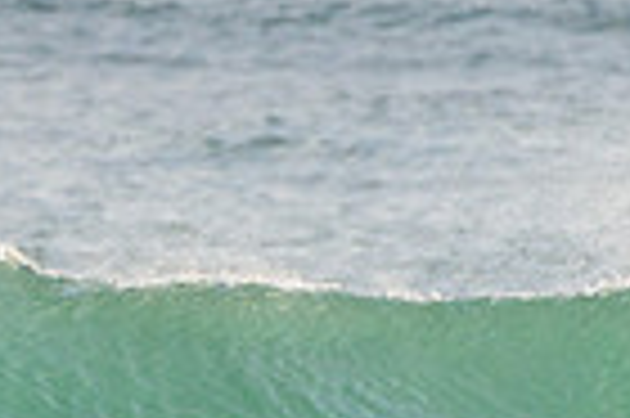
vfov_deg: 0.5
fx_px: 44433
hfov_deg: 0.8
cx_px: -149
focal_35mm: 2542
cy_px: 532
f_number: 5.6
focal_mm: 500
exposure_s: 1/2000
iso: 500
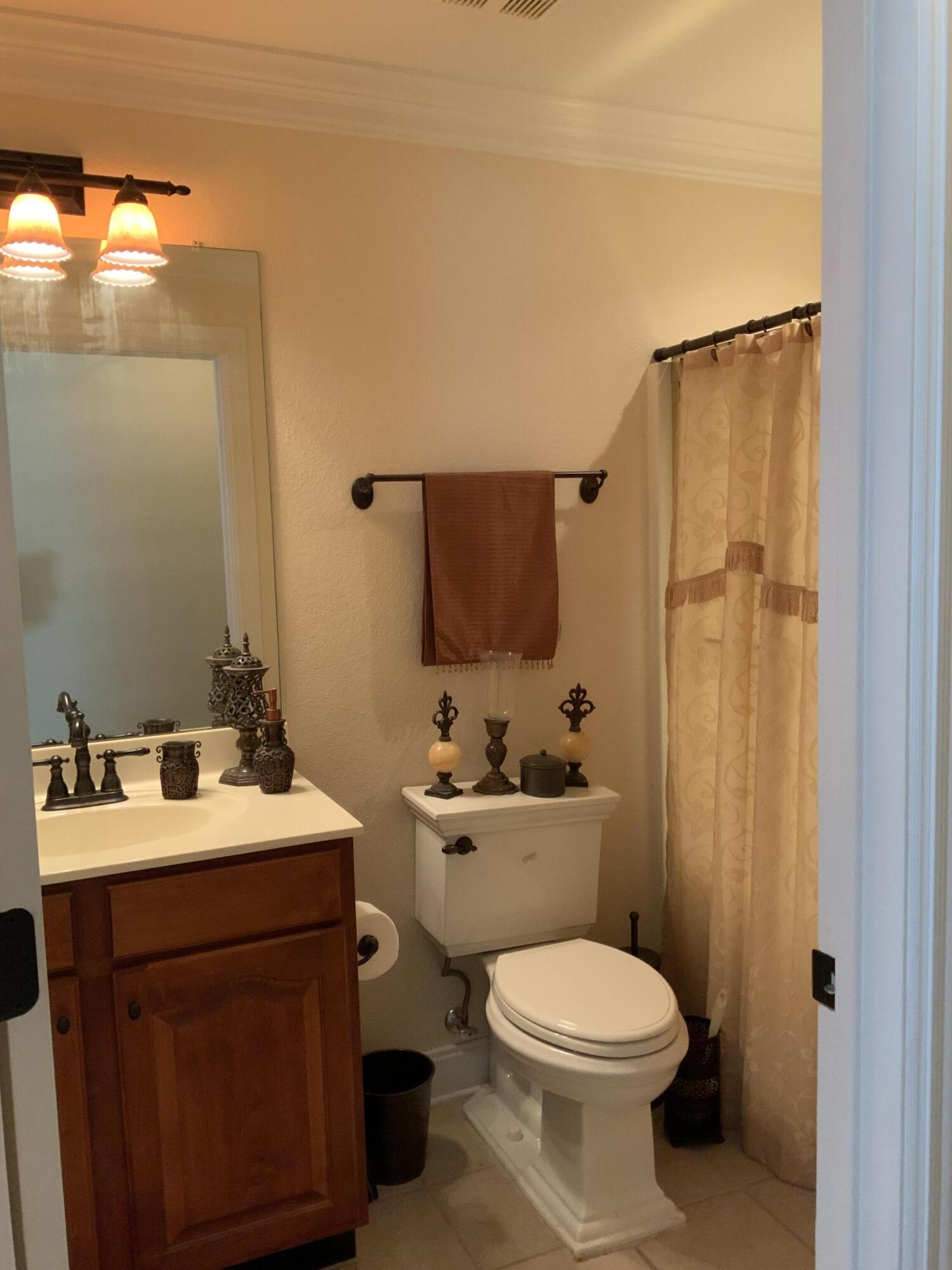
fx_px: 1063
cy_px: 635
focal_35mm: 29
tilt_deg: -5.4
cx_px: 476
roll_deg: +1.6
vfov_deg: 61.7
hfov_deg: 48.2
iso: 200
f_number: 1.8
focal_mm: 3
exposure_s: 1/60
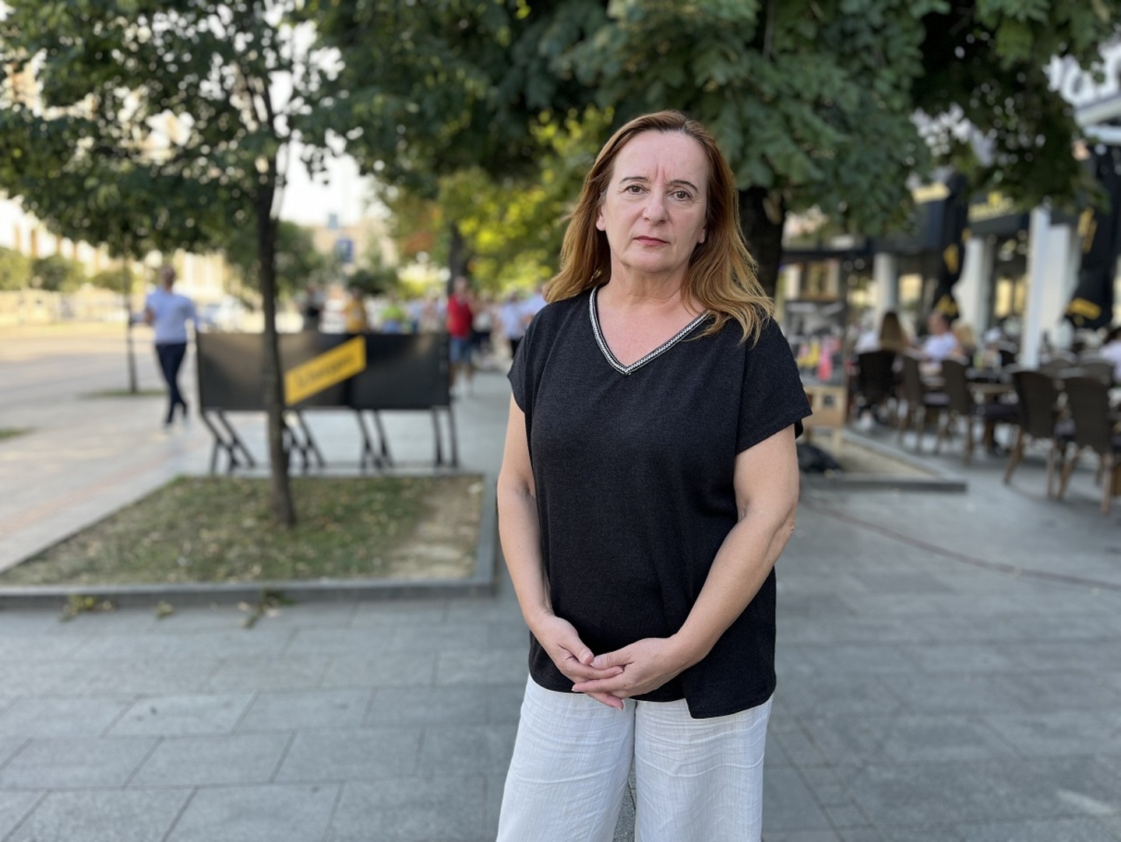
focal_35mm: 26
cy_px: 421
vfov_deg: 53.1
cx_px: 560
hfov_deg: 67.3
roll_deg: -1.2
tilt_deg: -7.3
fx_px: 842
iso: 40
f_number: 1.6
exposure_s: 1/223
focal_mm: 5.1
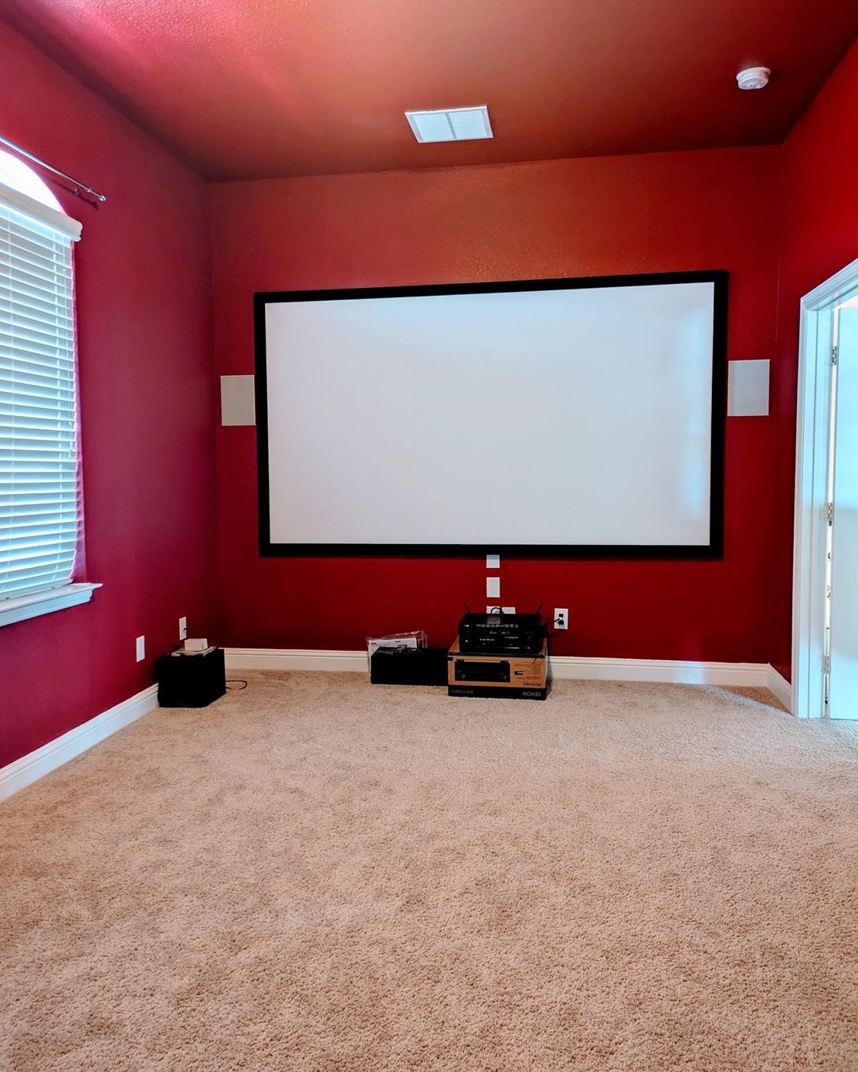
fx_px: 857
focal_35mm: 27
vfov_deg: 64.1
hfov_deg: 53.2
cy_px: 527
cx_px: 417
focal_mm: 5.43
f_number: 1.89
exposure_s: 1/24
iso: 128
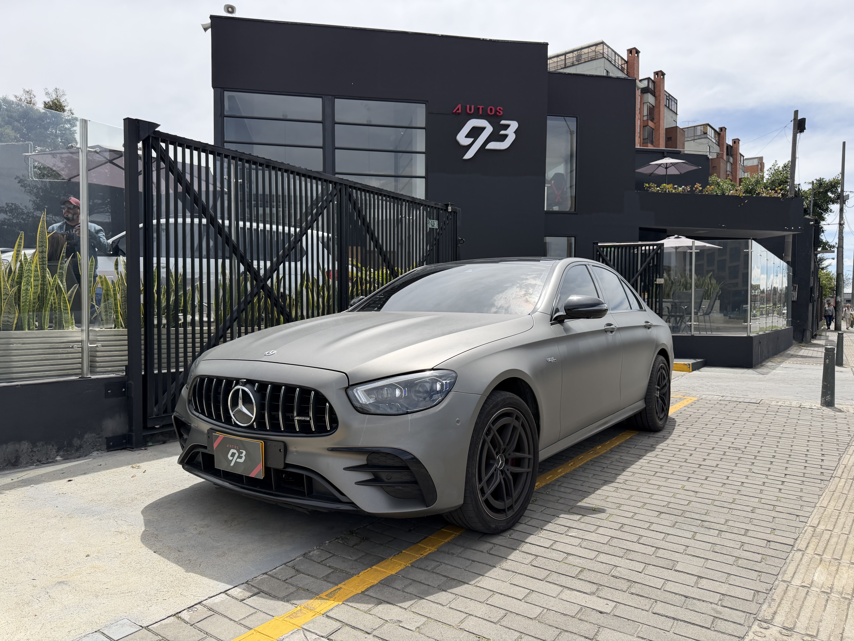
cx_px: 427
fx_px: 592
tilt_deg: -1.4
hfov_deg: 71.6
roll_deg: -0.3
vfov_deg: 56.8
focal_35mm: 24
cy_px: 320
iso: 100
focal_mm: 6.76
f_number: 1.78
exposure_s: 1/4673
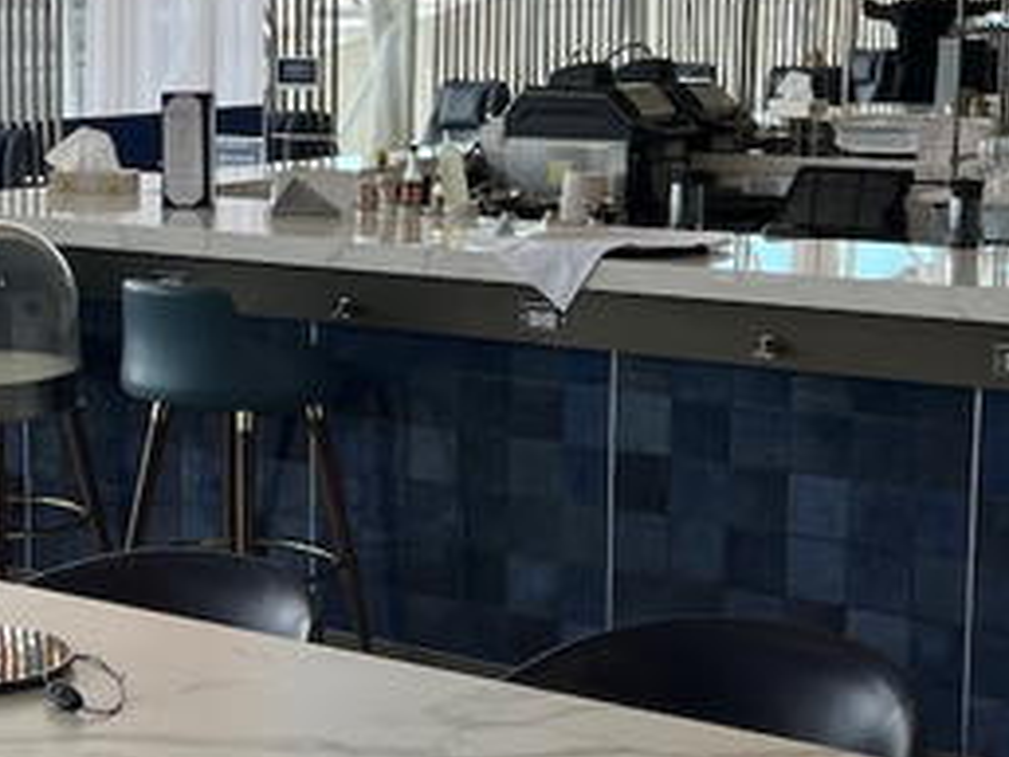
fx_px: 2479
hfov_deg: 22.5
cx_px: 122
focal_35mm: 85
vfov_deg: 17.4
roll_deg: -0.2
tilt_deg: -7.0
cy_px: 329
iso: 50
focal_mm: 5.7
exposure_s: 1/431
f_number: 1.5
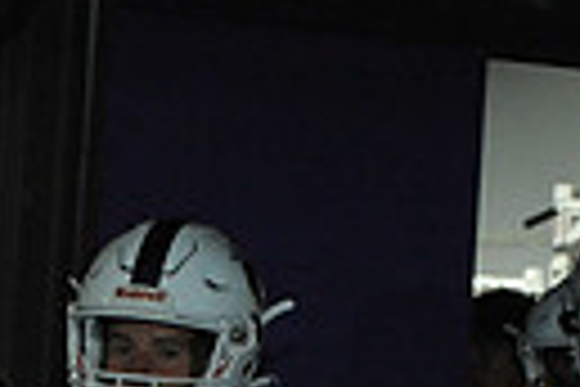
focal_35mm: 361
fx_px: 5816
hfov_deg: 5.7
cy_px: 842
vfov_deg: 3.8
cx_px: -135
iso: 4000
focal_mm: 80
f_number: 5.6
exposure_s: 1/250
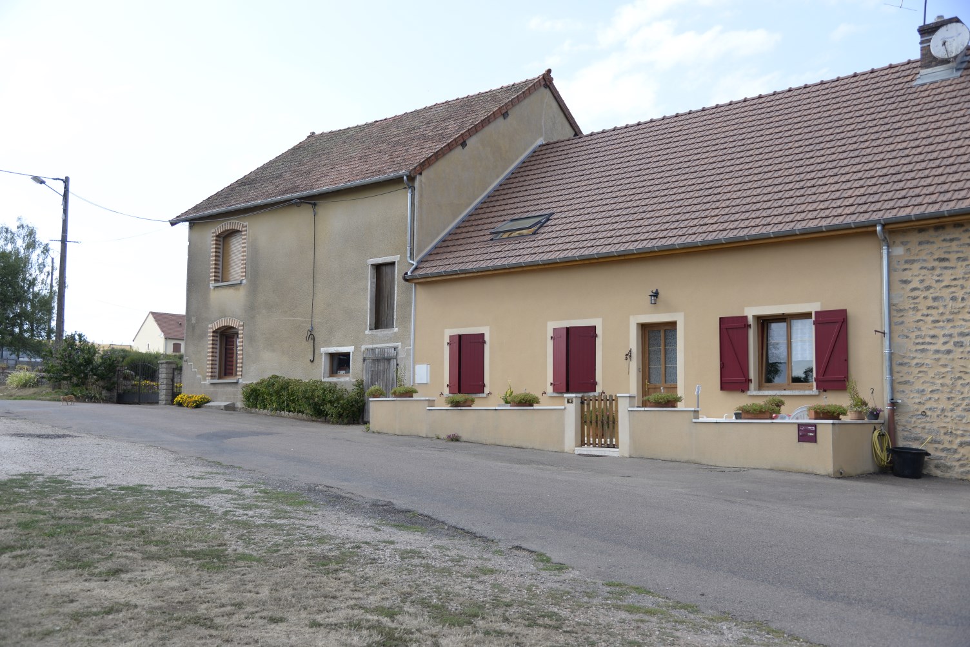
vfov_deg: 37.9
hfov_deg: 54.4
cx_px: 485
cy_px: 324
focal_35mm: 35
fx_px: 943
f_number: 4
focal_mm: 35
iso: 200
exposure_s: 1/800
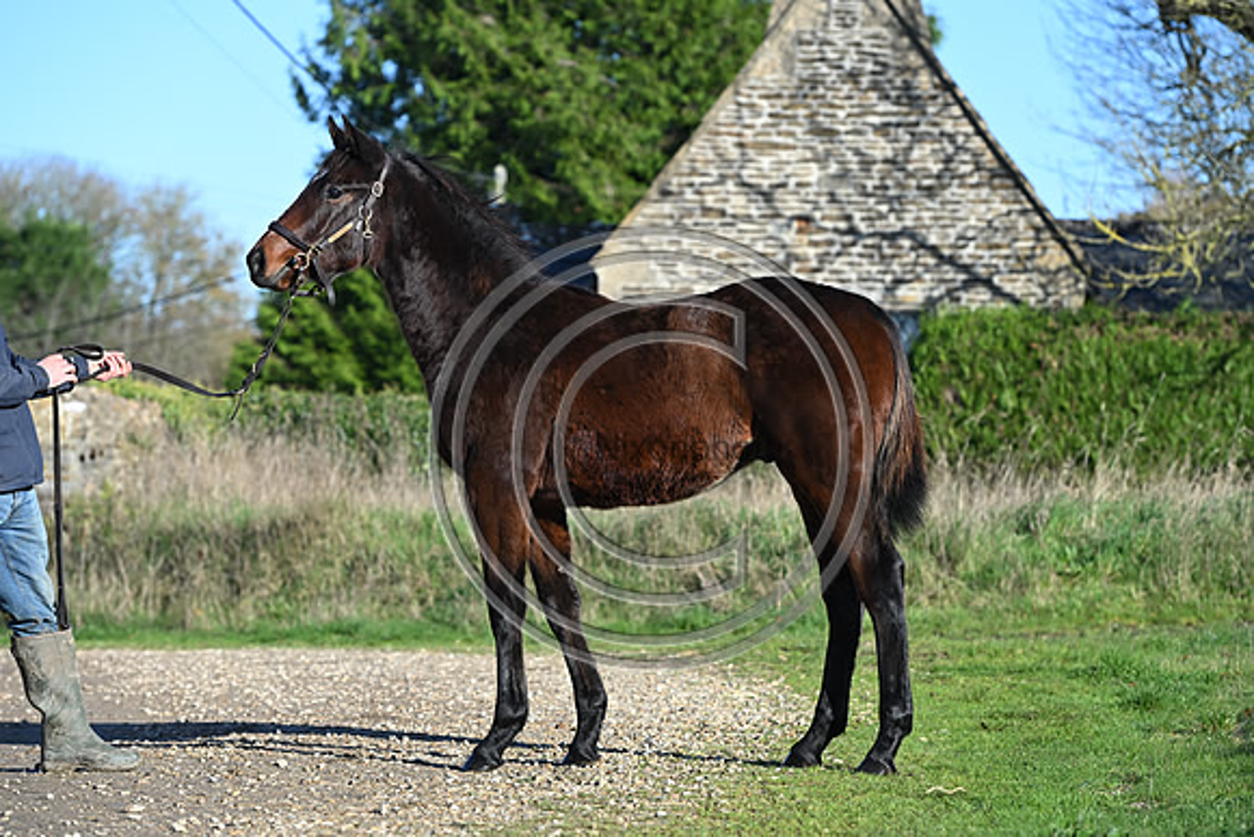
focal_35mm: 125
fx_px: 4355
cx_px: 627
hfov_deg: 16.4
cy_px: 418
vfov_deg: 11.0
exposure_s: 1/1250
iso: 320
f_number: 4.5
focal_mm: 125
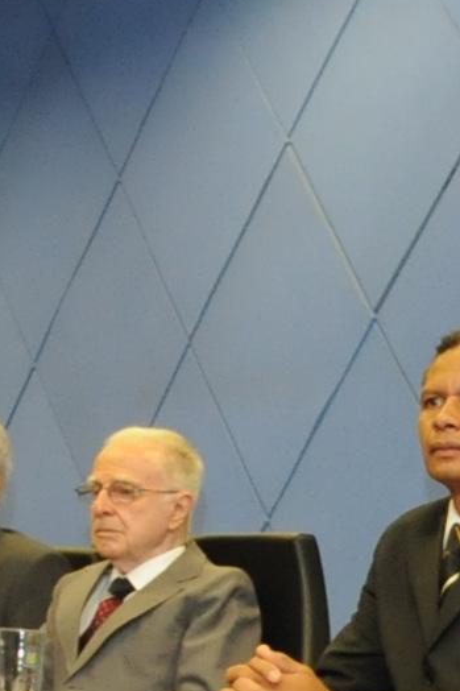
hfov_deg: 6.8
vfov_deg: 11.1
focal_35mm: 184
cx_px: 1337
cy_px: 611
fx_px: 3529
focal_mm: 20
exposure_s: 1/40
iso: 1000
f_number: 5.6
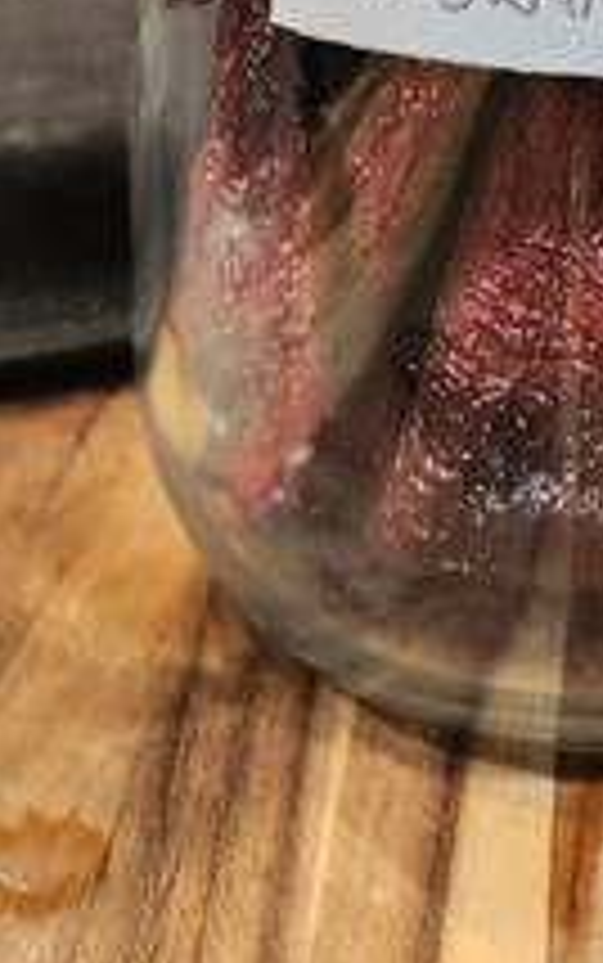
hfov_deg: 17.2
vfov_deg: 25.2
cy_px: -99
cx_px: 351
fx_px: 1996
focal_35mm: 76
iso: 640
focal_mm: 5
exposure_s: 1/120
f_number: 1.8
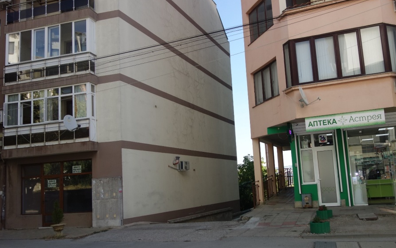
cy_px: 136
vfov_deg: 39.4
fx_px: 345
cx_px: 222
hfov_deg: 59.5
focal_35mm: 32
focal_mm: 10.4
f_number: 1.8
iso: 125
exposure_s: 1/1600
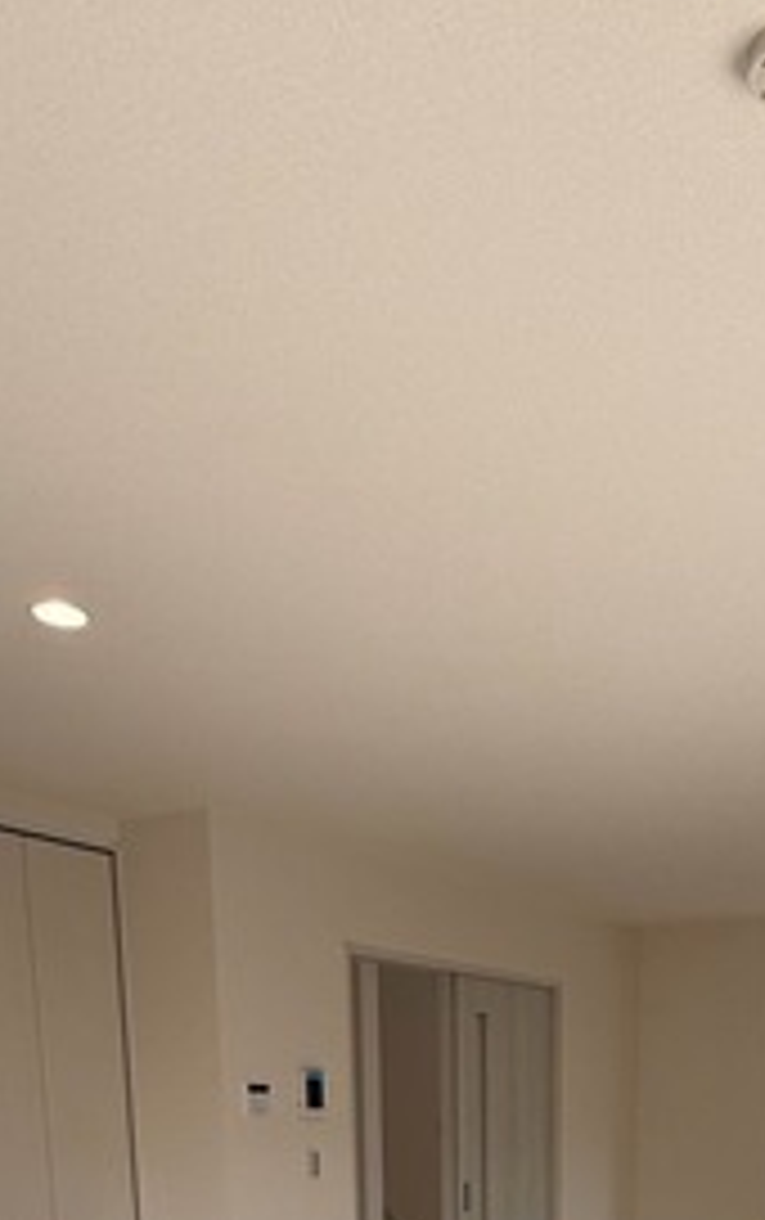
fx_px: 1164
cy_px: 1360
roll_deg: -0.7
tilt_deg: -12.1
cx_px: 572
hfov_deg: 35.6
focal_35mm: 35
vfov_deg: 42.6
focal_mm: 2.22
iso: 40
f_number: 2.2
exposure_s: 1/104
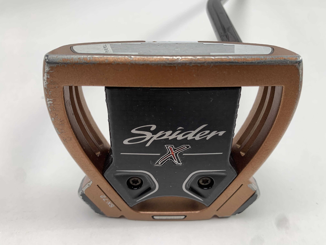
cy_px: 122
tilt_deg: -38.9
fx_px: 245
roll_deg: -2.0
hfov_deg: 67.3
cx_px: 163
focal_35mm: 26
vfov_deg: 53.1
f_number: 1.8
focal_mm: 4.25
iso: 32
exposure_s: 1/120
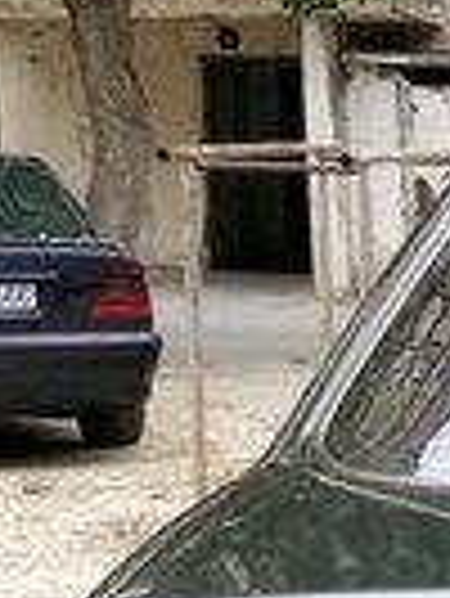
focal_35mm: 119
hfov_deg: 10.7
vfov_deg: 16.0
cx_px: 1080
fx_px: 2059
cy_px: 686
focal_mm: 4.1
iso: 160
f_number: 1.7
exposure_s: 1/324
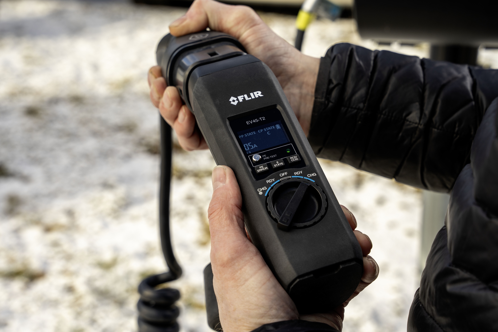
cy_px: 166
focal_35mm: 70
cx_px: 249
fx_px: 968
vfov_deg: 19.5
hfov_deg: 28.8
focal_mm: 70
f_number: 7.1
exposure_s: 1/160
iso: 100
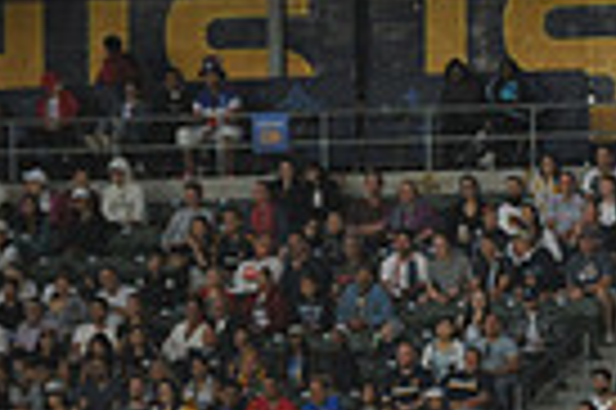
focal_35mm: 654
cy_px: 419
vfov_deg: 2.1
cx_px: 1102
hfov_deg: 3.1
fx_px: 11177
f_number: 2.8
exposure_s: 1/1000
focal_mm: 155
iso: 1250
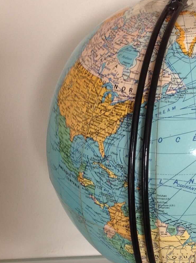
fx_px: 530
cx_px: 163
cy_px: 172
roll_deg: +0.0
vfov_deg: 27.7
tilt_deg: -19.2
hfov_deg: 20.7
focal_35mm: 70
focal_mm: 4.28
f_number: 2.4
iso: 50
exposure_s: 1/24
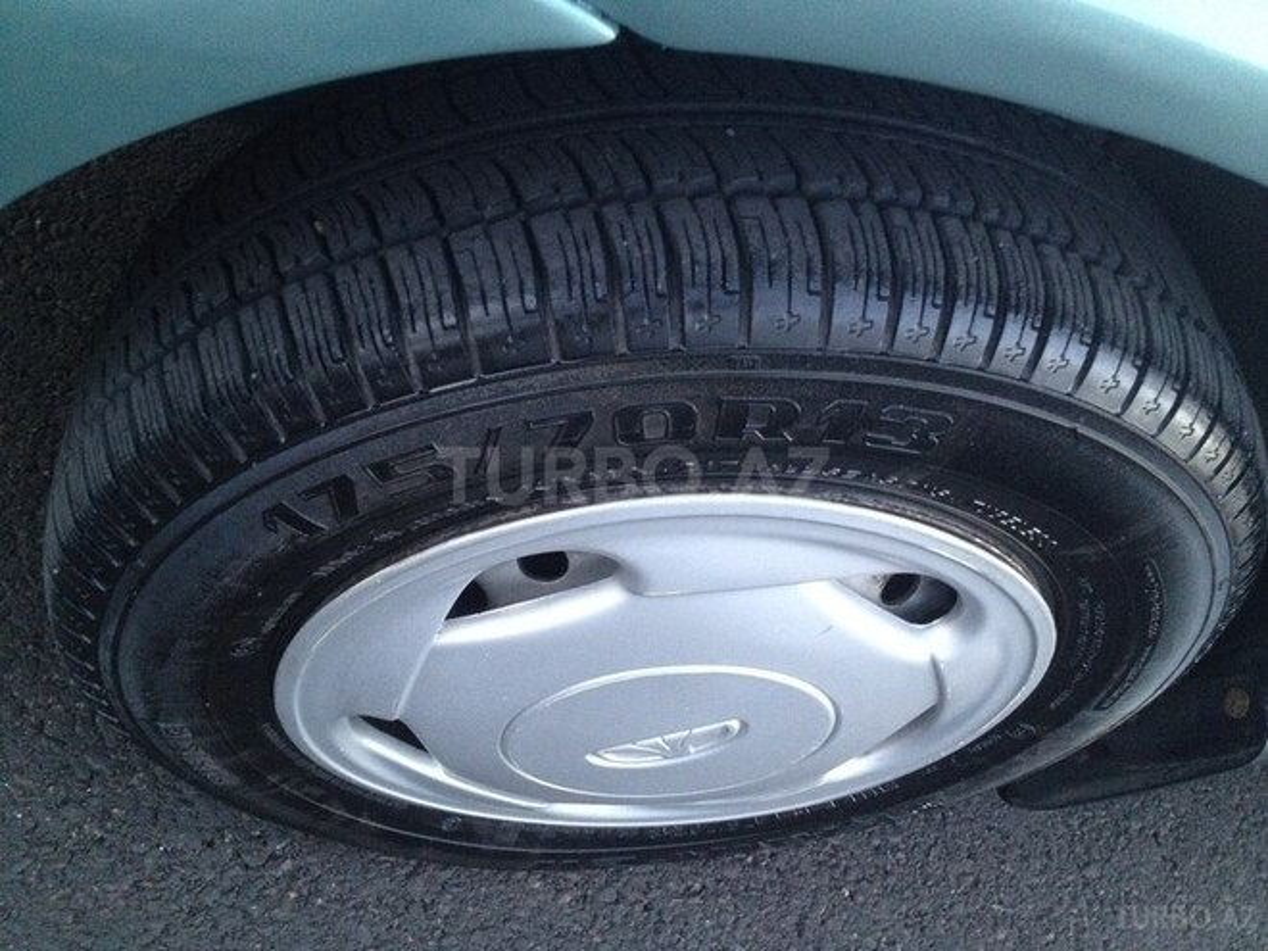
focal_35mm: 35
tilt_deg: -49.2
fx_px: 1282
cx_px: 634
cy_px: 476
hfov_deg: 52.6
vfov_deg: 40.7
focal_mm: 4.28
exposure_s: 1/20
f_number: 2.4
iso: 400
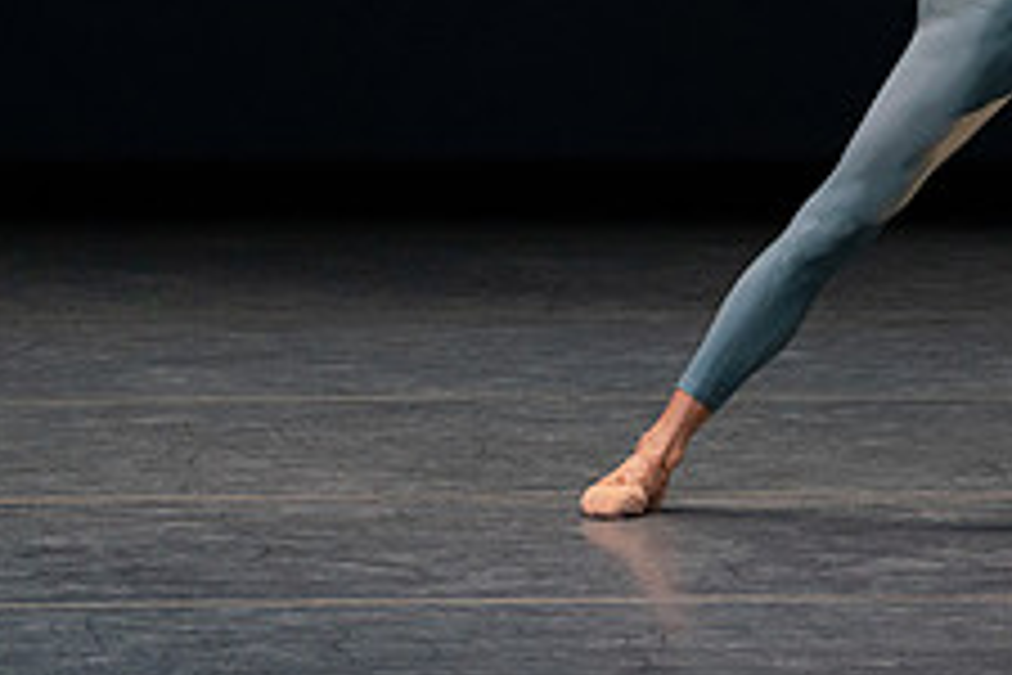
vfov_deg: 1.5
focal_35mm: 891
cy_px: -155
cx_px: 1066
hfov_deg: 2.3
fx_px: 25045
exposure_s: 1/400
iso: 5000
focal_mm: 345
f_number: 8
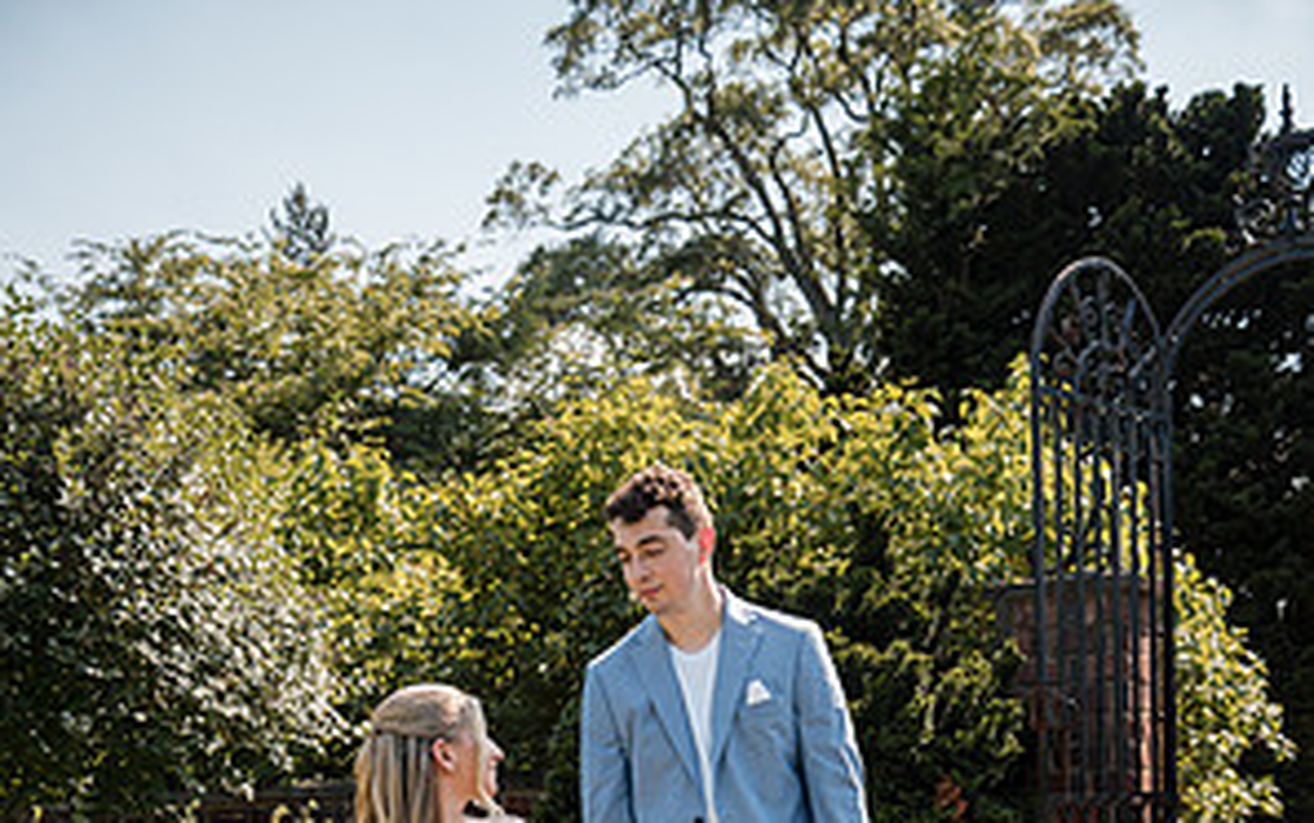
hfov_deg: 37.5
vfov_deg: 22.2
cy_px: 978
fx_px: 1935
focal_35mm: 54
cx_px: 655
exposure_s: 1/250
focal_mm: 35
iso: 100
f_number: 5
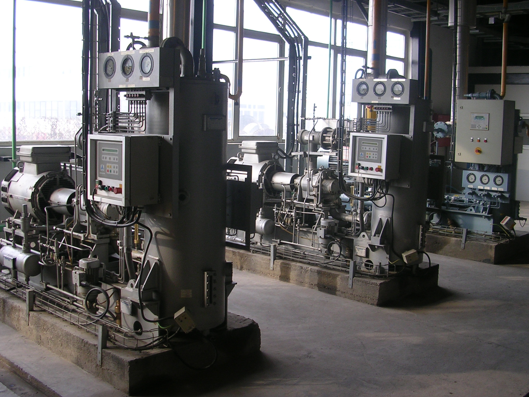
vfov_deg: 35.1
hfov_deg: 45.8
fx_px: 627
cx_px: 275
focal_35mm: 41
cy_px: 183
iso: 50
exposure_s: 1/54.1
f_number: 2.8
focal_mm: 5.8
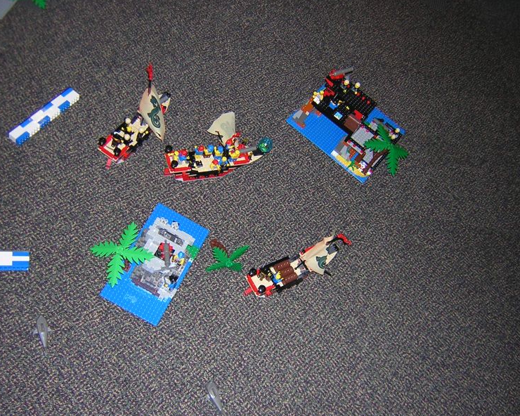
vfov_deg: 39.2
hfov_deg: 47.9
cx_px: 250
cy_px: 209
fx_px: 585
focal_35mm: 38
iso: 168
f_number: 2.6
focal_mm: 4.7
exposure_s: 1/60.1
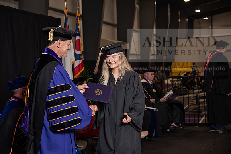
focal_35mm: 70
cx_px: 116
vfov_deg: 19.5
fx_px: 449
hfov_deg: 28.8
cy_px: 77
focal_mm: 70
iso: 1000
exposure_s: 1/200
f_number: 5
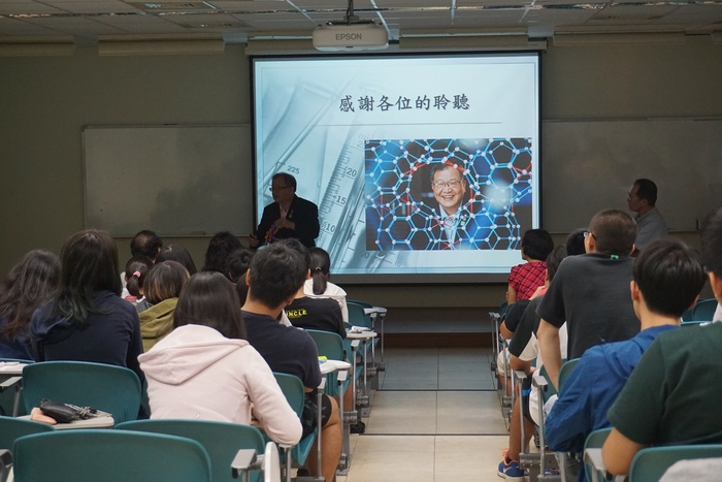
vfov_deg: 21.1
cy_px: 241
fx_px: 1294
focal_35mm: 64
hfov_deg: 31.2
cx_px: 361
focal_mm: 43
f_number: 5.6
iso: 2000
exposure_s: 1/160
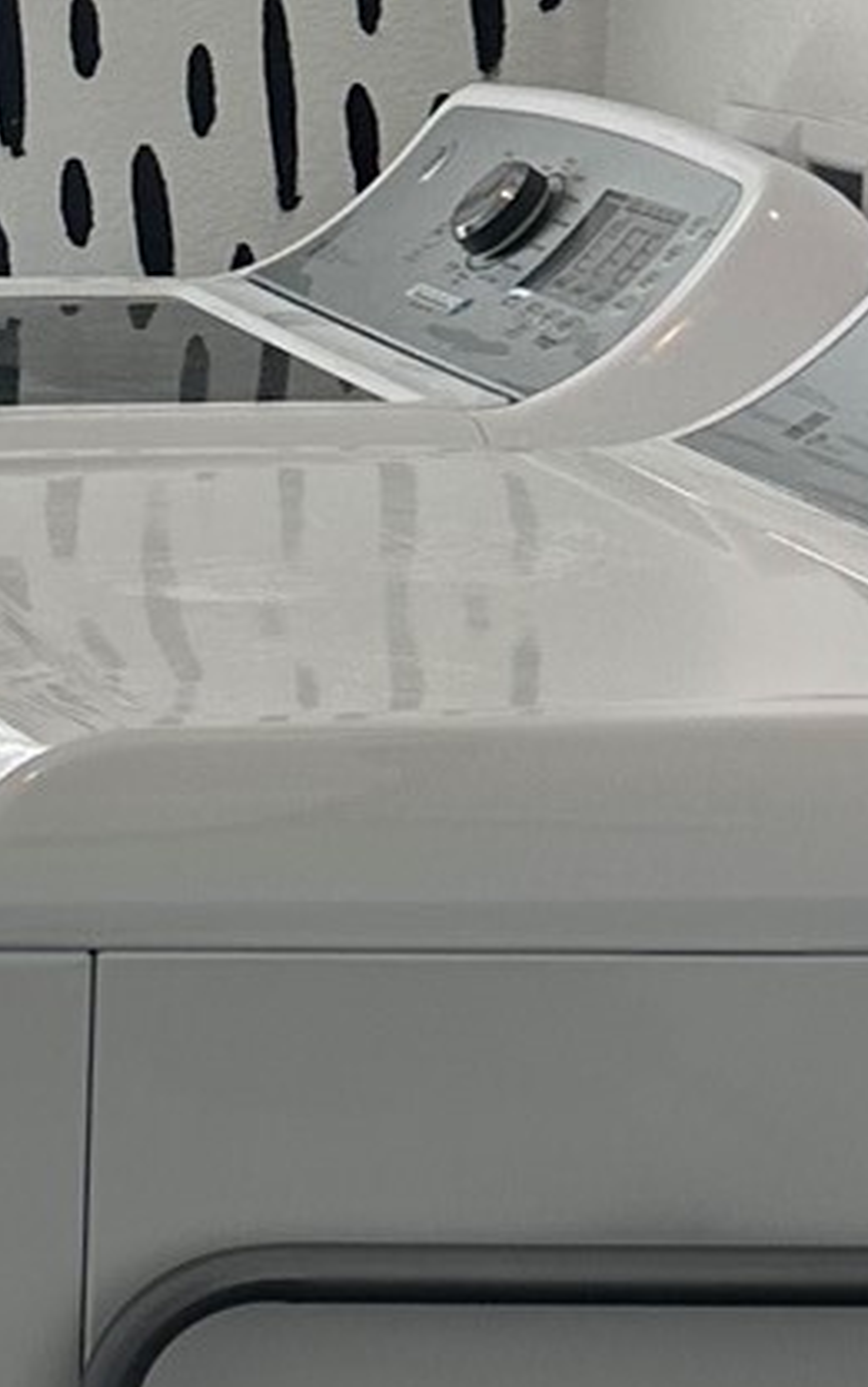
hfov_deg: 9.7
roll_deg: -0.4
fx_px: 4726
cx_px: -964
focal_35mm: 125
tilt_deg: -7.9
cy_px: 369
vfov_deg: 16.6
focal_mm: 6.86
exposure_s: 1/216
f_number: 1.78
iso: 64
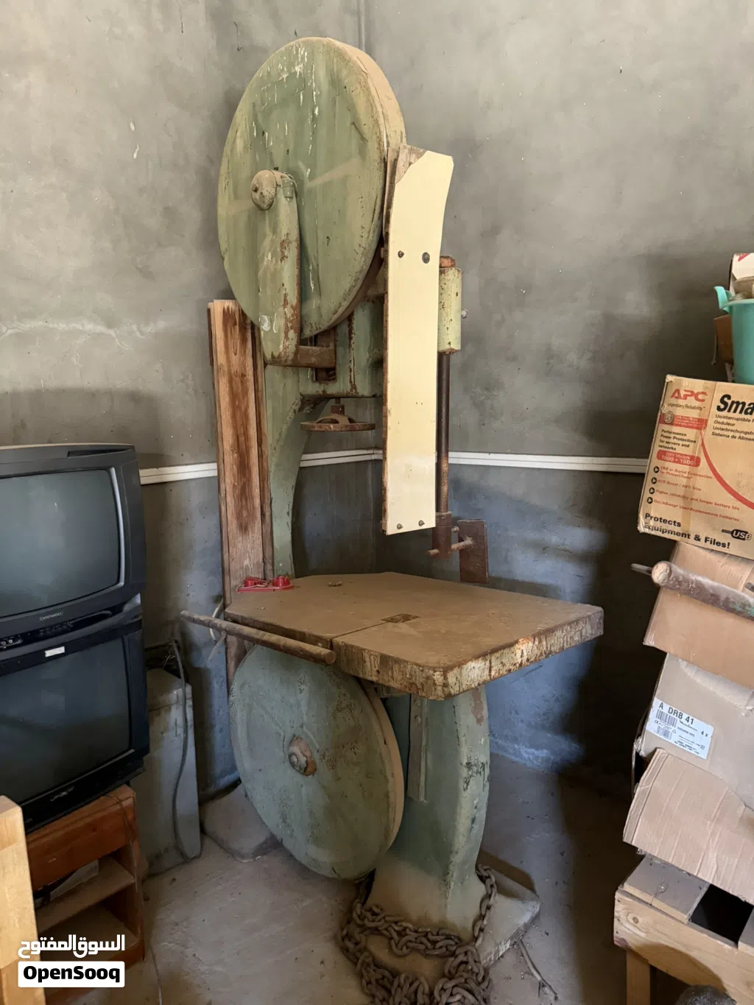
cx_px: 377
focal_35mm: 24
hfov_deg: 56.8
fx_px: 697
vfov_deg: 71.6
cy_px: 502
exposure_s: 1/32
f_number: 1.78
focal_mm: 6.76
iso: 1000
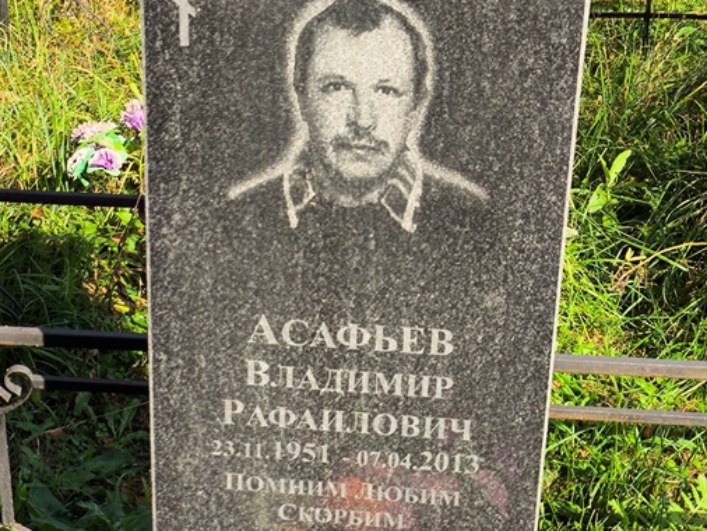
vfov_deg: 18.6
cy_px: 401
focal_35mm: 79
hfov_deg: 24.7
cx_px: 318
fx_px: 1614
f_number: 1.7
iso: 50
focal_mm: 4.71
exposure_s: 1/1014
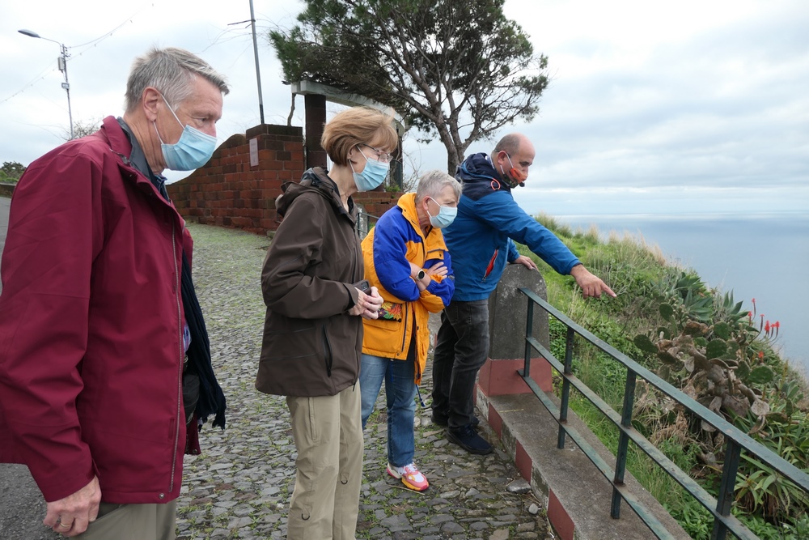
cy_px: 270
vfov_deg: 53.1
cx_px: 404
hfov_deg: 73.7
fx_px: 539
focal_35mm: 24
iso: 200
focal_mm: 8.8
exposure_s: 1/320
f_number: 3.3
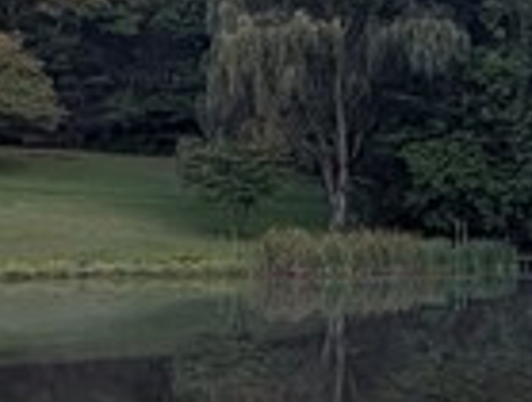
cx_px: 538
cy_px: 96
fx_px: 1356
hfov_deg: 21.4
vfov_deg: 16.8
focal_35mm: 88
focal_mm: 2.02
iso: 53
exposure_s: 1/1220
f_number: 1.7
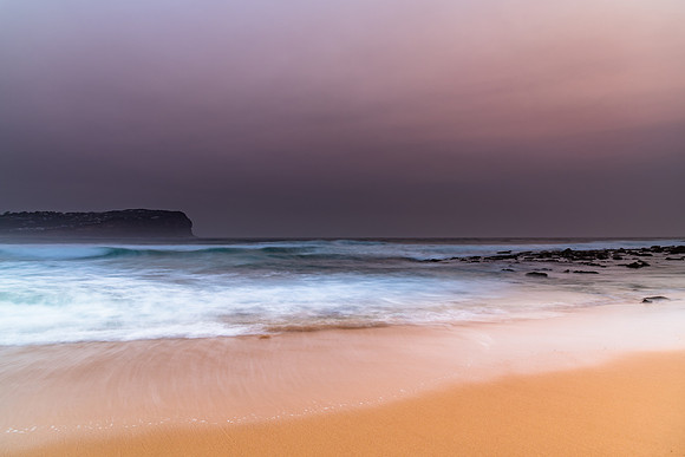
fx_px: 468
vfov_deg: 52.0
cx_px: 342
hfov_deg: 72.3
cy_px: 228
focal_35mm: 25
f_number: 8
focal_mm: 24
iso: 80
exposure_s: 2.5
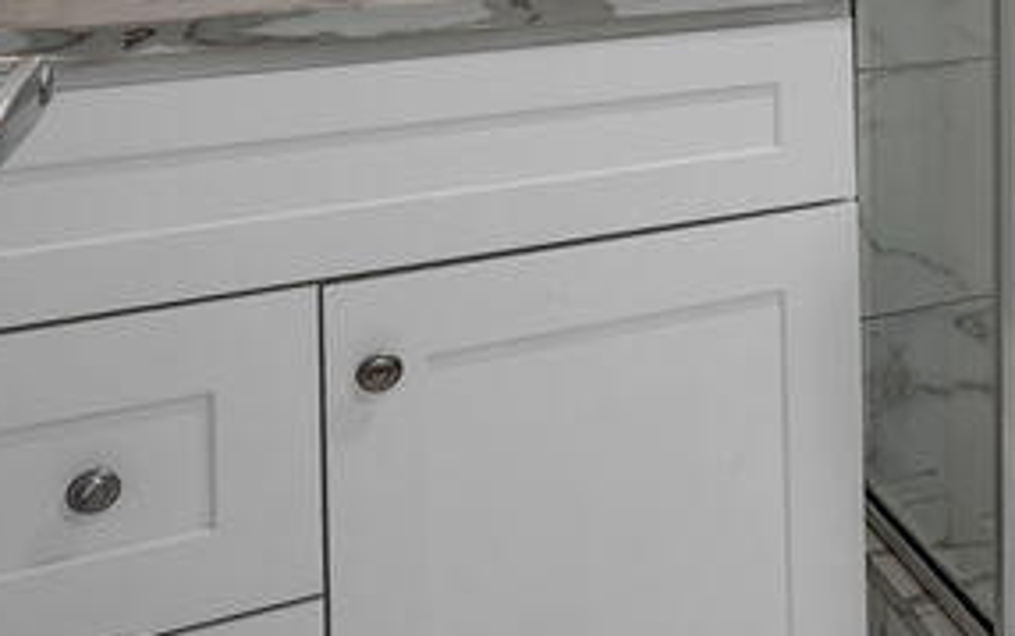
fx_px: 1577
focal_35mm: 57
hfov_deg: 28.9
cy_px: -240
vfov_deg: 20.4
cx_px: 1327
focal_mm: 16
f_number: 8
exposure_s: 1/8
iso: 400
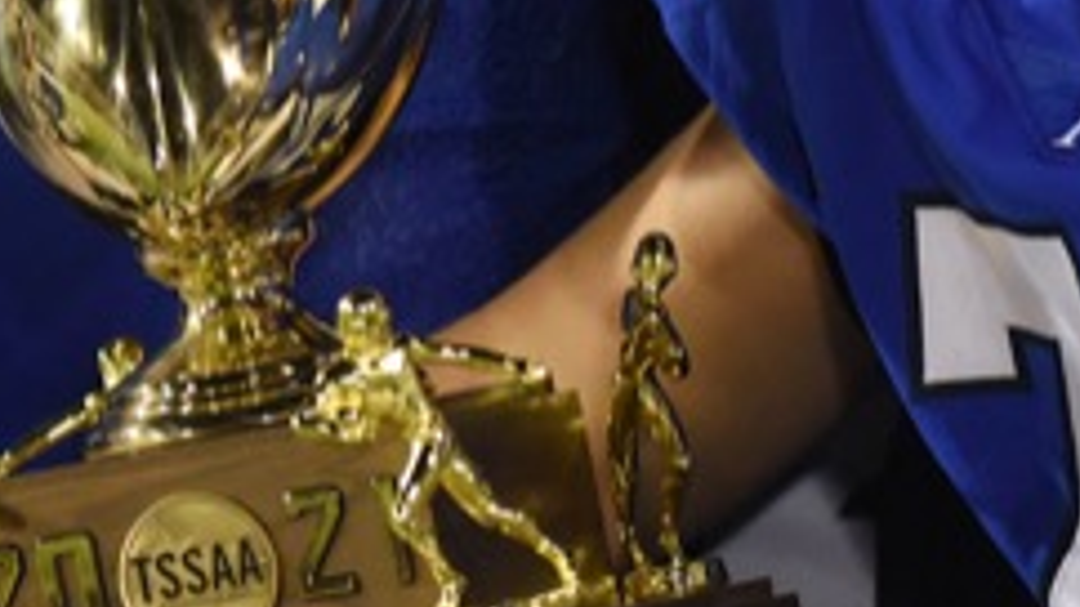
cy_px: 80
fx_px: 29032
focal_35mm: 1014
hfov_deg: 2.1
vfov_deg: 1.2
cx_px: 446
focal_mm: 300
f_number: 2.8
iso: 6400
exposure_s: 1/1250
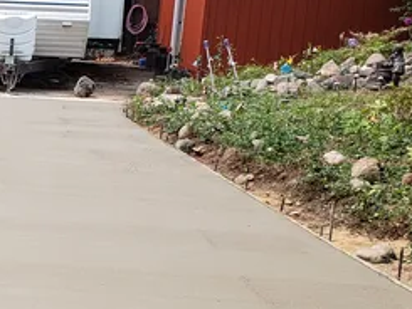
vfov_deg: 17.4
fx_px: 1012
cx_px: -136
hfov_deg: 20.8
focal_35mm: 85
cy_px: 173
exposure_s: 1/696
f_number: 2.4
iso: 50
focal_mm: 4.3
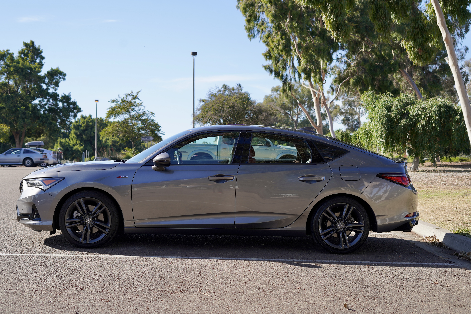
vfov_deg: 25.5
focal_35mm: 53
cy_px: 152
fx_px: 693
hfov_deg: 37.5
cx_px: 231
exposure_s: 1/400
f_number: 4.5
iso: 100
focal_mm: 50
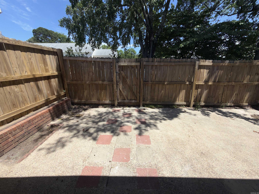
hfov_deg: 102.1
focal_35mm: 14
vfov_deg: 85.7
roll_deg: +0.3
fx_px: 105
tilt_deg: -16.6
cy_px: 97
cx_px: 130
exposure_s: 1/1339
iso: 16
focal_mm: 2.22
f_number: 2.2
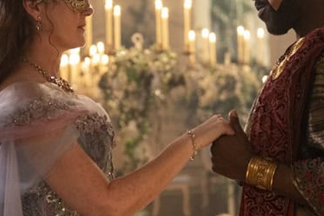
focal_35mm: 109
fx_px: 981
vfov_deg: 12.6
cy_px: 119
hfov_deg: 18.8
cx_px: 179
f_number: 2.8
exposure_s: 1/60
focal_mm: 56
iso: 5000
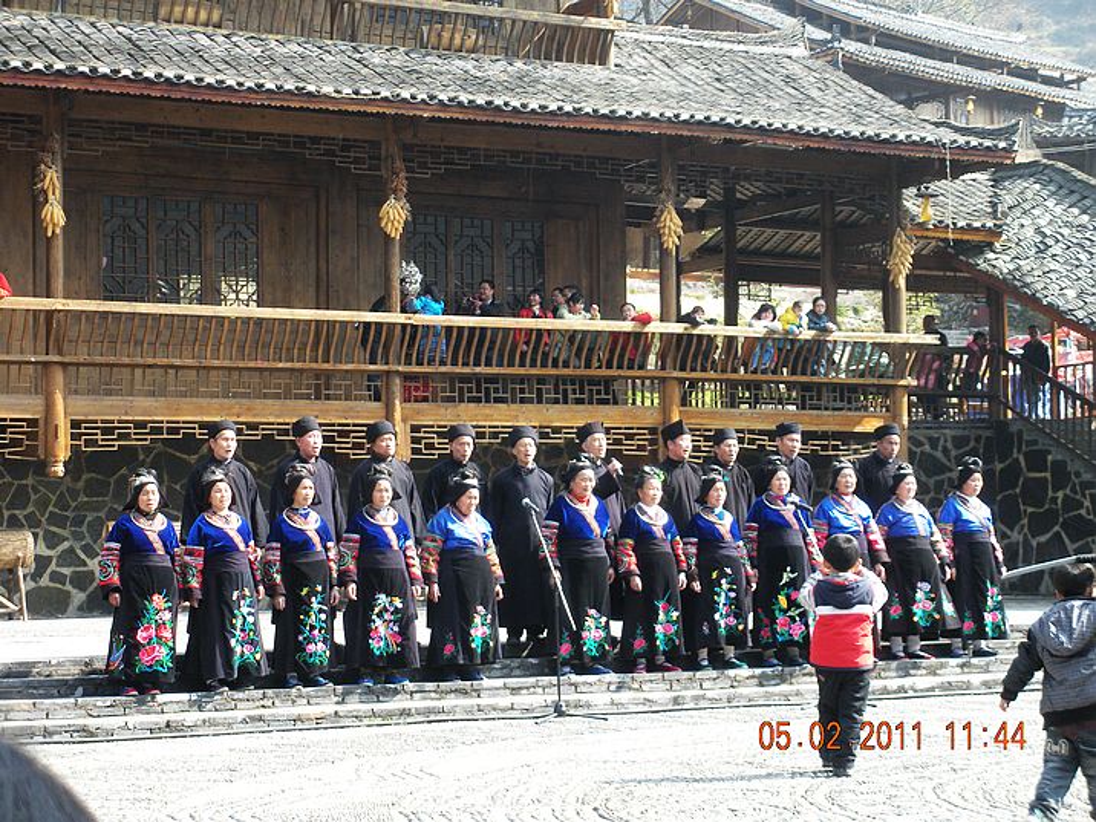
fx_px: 2565
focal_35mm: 81
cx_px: 548
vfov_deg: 18.2
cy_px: 411
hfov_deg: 24.1
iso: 126
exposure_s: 1/125
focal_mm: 14.2
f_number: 4.8
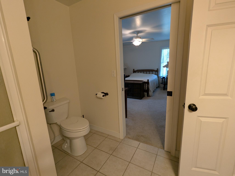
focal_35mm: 16
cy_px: 88
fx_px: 109
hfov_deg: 94.5
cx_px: 118
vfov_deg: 78.1
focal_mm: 2.35
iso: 147
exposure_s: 1/60
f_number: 2.2
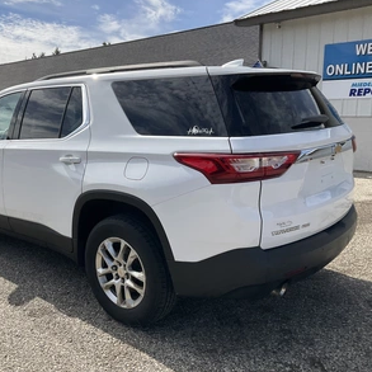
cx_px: 138
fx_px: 426
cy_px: 184
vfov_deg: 47.2
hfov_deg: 46.8
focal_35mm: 35
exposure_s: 1/2058
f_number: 1.8
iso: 25
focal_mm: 3
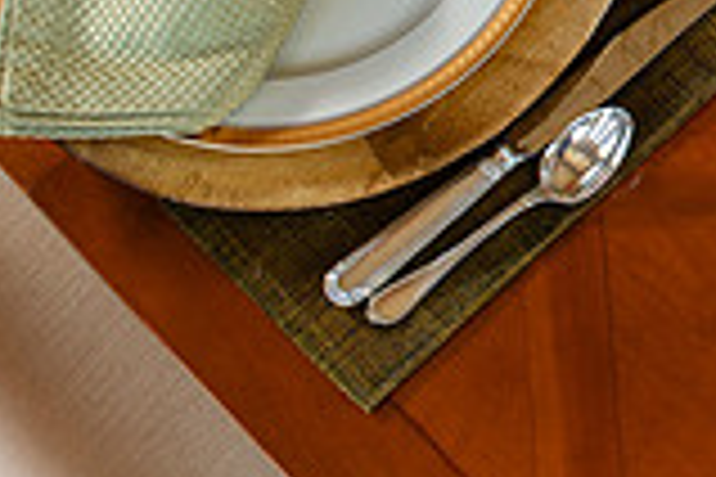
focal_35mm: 182
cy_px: -259
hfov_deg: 10.7
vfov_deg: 7.4
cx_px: 1229
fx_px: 3619
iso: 200
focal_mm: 50
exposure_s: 1/60
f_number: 6.3
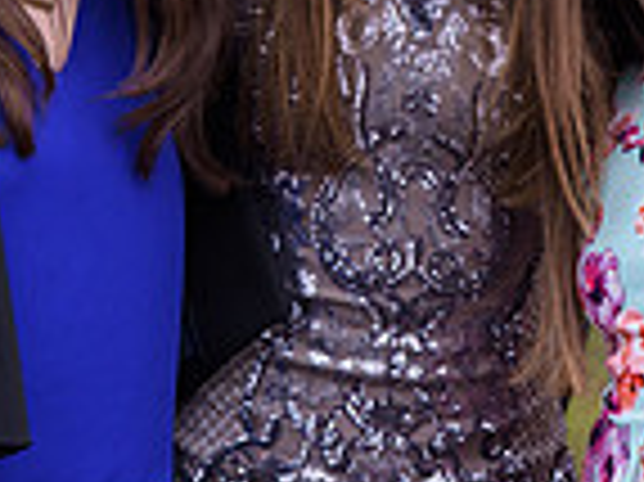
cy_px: 79
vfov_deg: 2.1
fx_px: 13068
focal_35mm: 703
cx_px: 410
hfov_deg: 2.8
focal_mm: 180
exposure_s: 1/500
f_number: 5
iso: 400
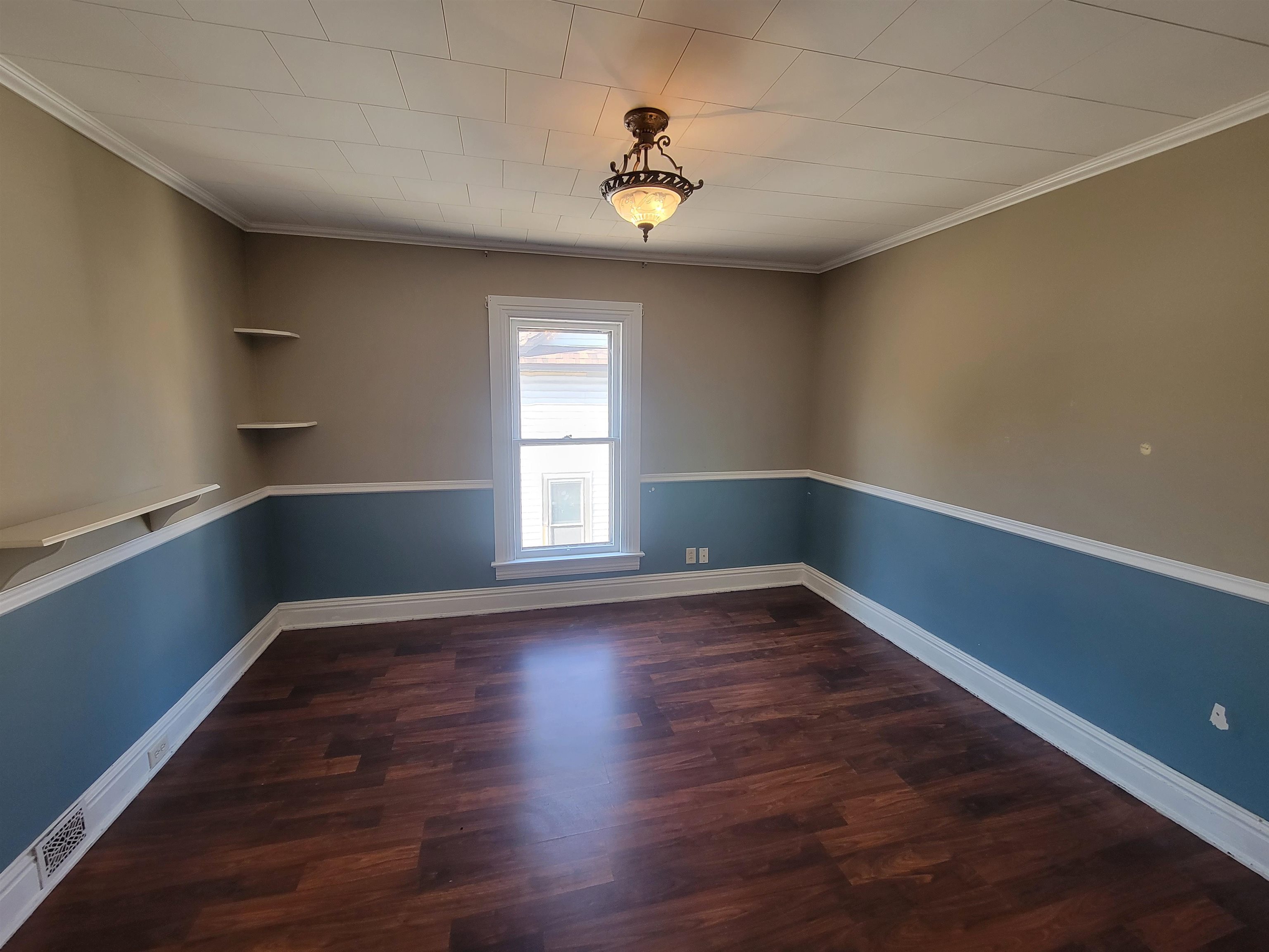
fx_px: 477
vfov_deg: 89.9
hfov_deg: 106.2
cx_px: 634
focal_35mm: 13
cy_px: 476
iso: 160
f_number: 2.2
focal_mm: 2.2
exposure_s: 1/60
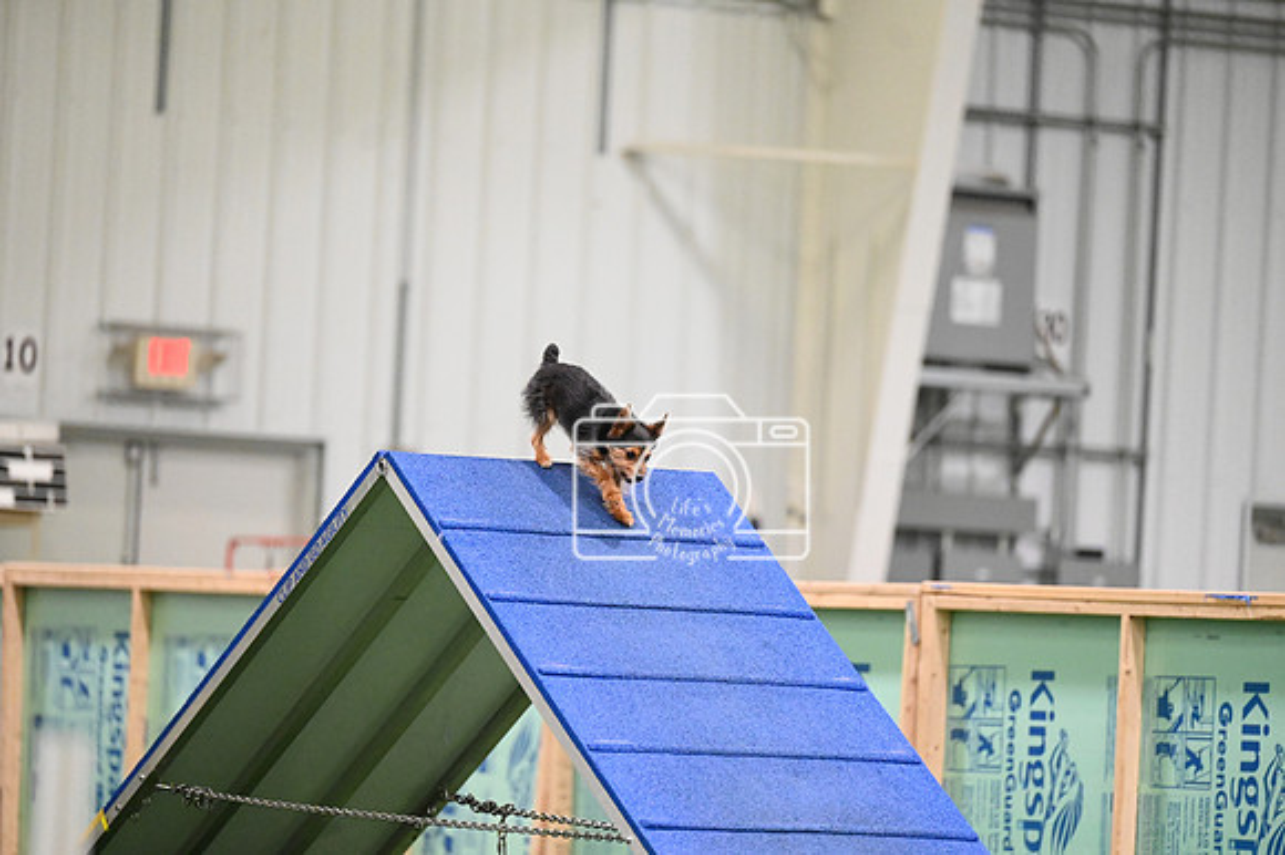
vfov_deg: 6.9
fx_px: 7135
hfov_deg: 10.3
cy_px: 428
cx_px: 642
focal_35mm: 200
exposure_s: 1/1000
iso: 12800
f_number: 3.2
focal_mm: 200
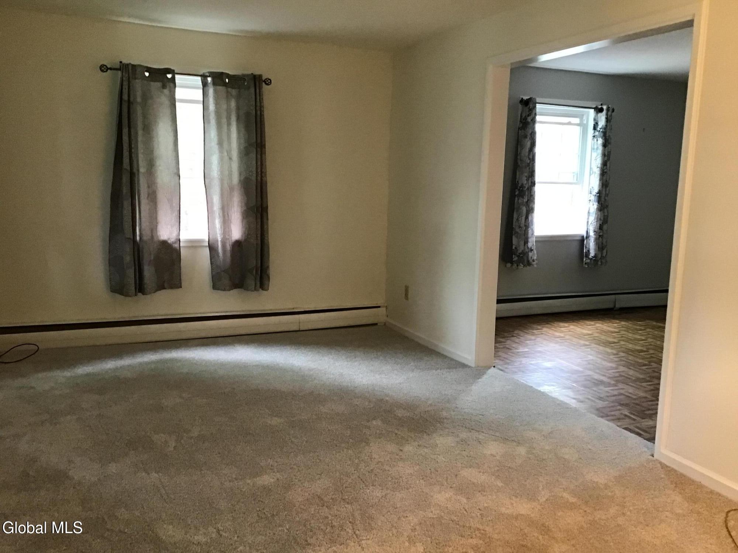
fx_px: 661
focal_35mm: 31
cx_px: 369
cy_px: 276
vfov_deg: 45.4
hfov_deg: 58.4
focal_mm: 3.3
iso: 160
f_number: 2.4
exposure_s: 1/30
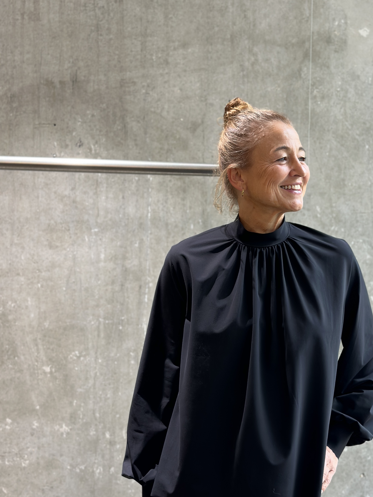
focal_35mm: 59
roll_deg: -0.9
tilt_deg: -1.7
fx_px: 848
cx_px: 229
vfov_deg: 32.6
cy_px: 284
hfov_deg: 24.8
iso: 100
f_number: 1.78
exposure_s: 1/50
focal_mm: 6.86
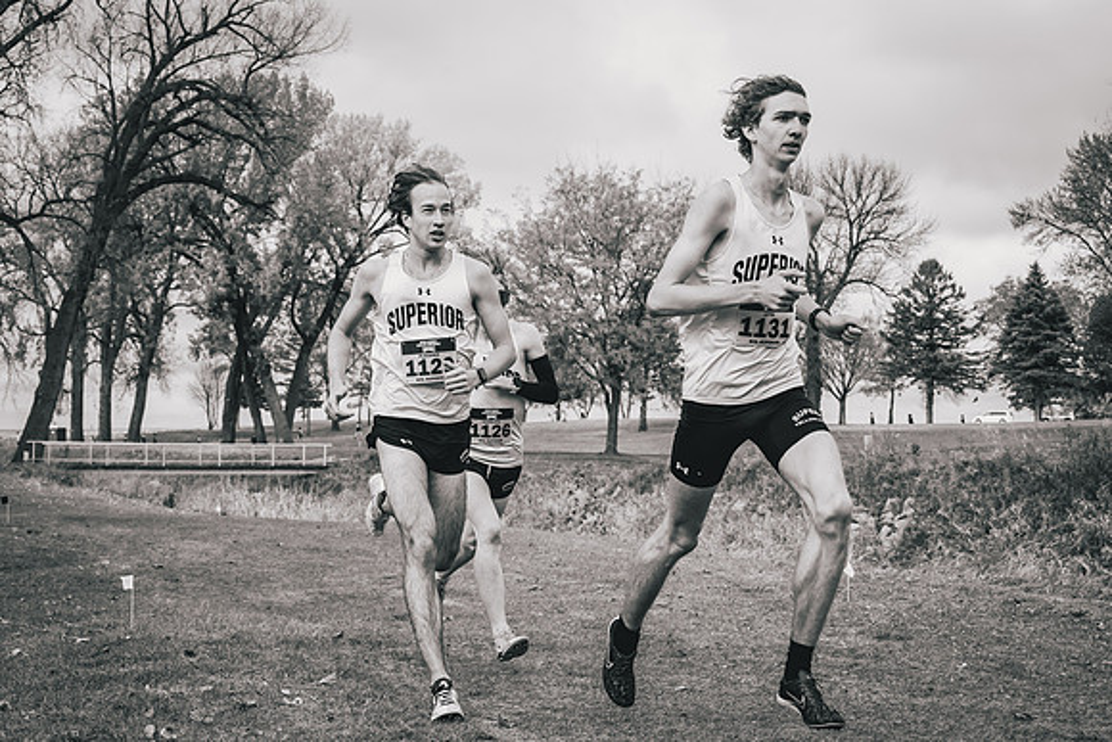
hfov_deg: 37.6
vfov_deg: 25.6
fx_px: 1633
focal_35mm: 53
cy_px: 371
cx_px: 556
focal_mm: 50
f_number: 6.3
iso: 400
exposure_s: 1/1250
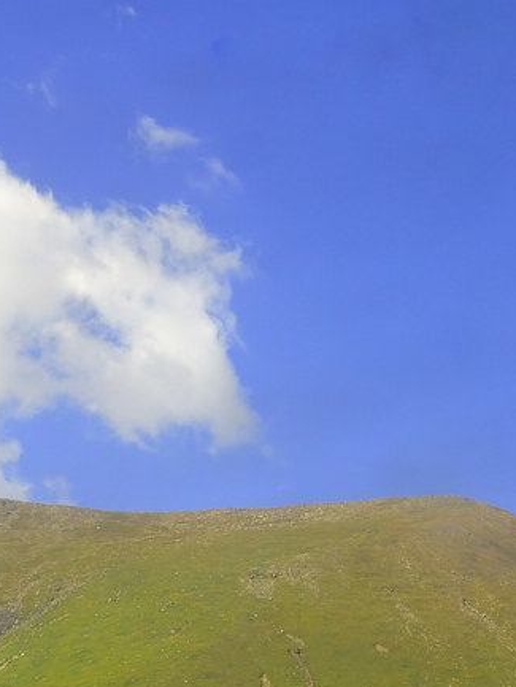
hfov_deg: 10.4
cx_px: 246
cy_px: 514
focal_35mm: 143
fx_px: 2841
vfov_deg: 13.8
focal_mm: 42
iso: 400
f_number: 11
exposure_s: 1/320
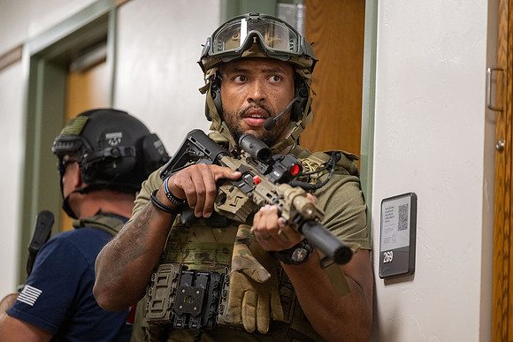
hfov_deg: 10.3
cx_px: 256
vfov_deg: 6.9
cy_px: 171
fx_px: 2851
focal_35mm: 200
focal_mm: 200
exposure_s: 1/500
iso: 2000
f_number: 2.8
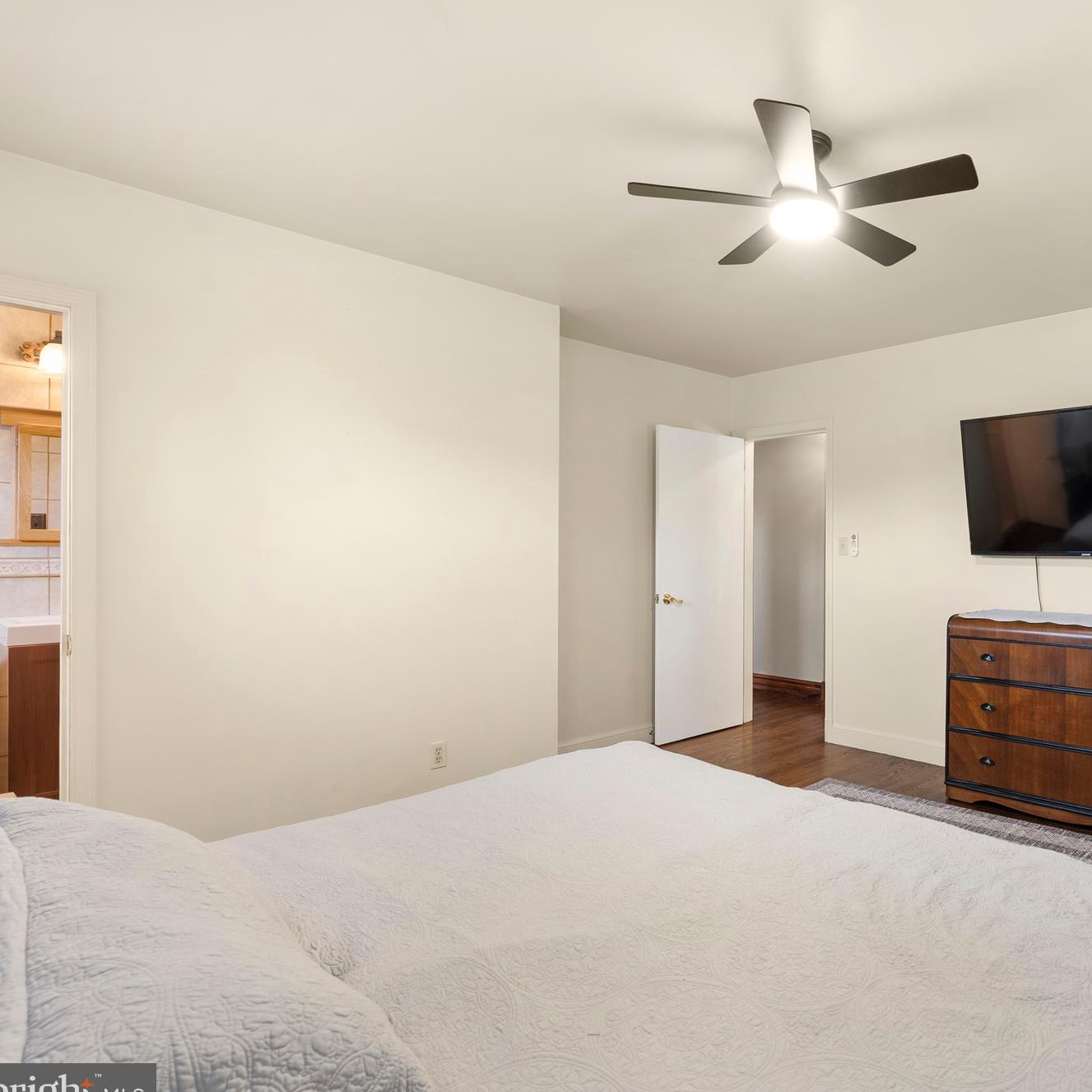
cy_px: 561
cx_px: 816
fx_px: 749
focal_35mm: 21
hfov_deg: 67.6
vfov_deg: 72.1
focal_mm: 16
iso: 200
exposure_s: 1
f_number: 8
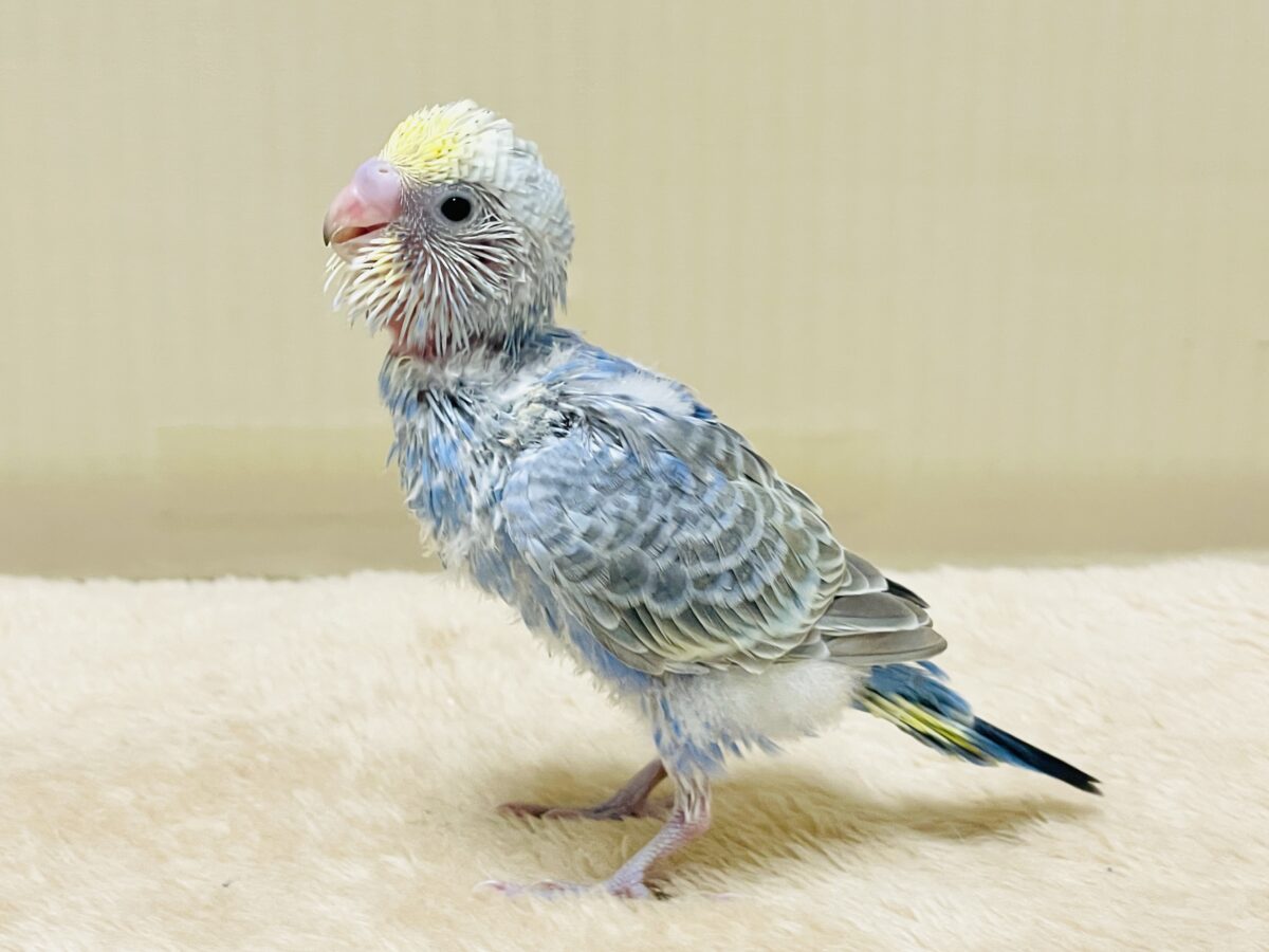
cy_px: 476
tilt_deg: -13.7
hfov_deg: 36.8
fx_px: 1906
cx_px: 634
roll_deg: +3.0
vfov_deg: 28.0
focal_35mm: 52
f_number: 2
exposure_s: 1/99
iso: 80
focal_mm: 6
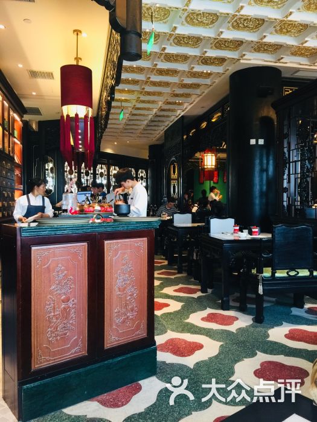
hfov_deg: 48.2
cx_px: 158
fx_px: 354
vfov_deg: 61.7
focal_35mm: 29
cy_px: 211
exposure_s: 1/17
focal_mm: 4.15
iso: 64
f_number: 2.2
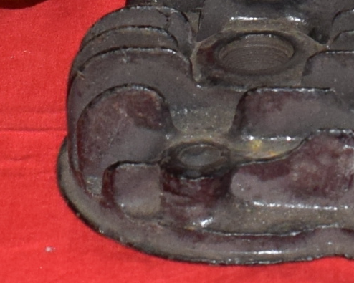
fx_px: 2954
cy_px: -386
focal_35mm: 282
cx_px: 451
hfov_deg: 6.8
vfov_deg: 5.3
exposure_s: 1/125
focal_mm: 22
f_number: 5
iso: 640
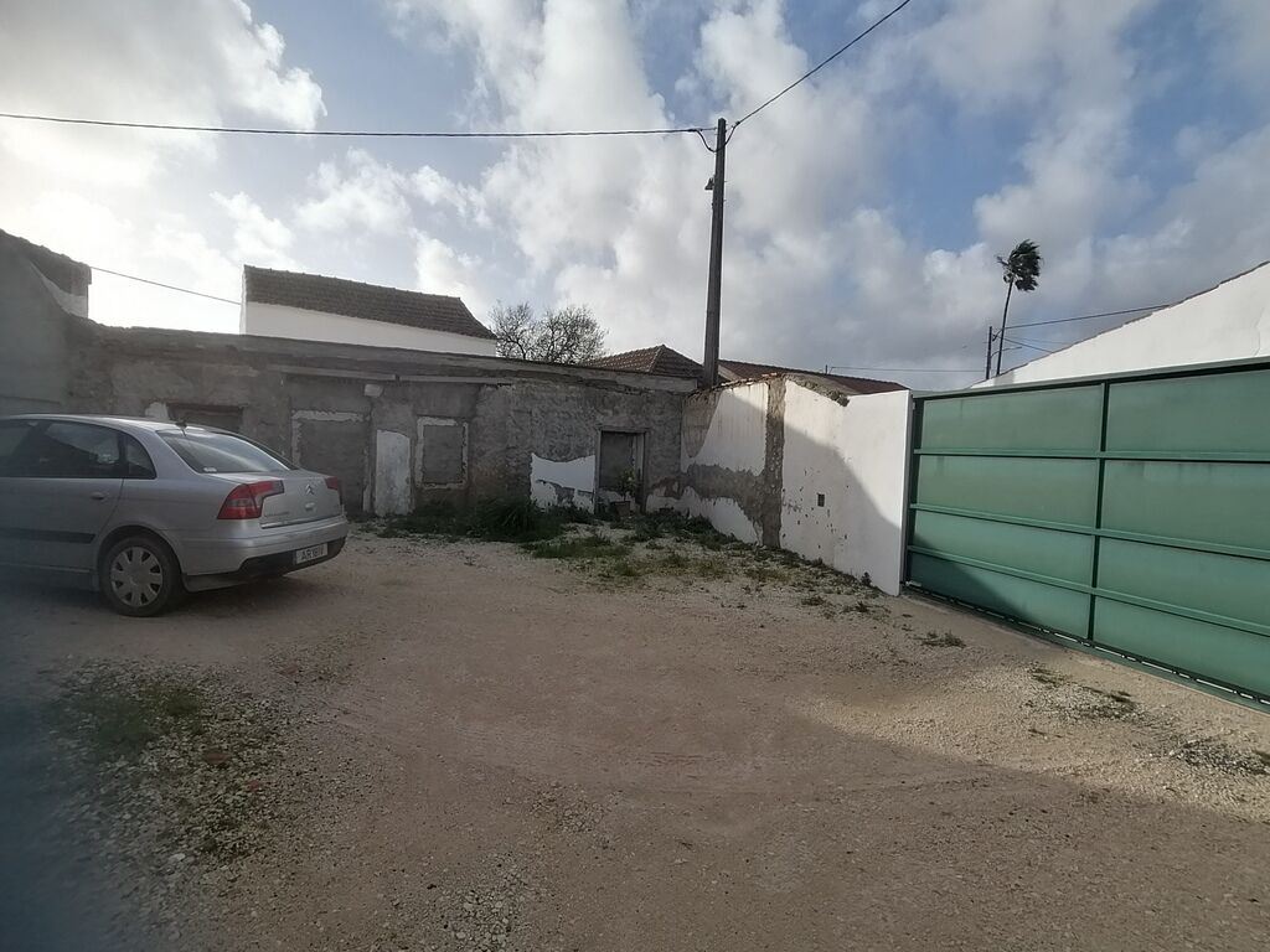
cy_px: 476
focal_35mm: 17
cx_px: 635
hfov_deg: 91.0
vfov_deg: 74.7
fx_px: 624
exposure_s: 1/1486
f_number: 2.4
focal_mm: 2.84
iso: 50
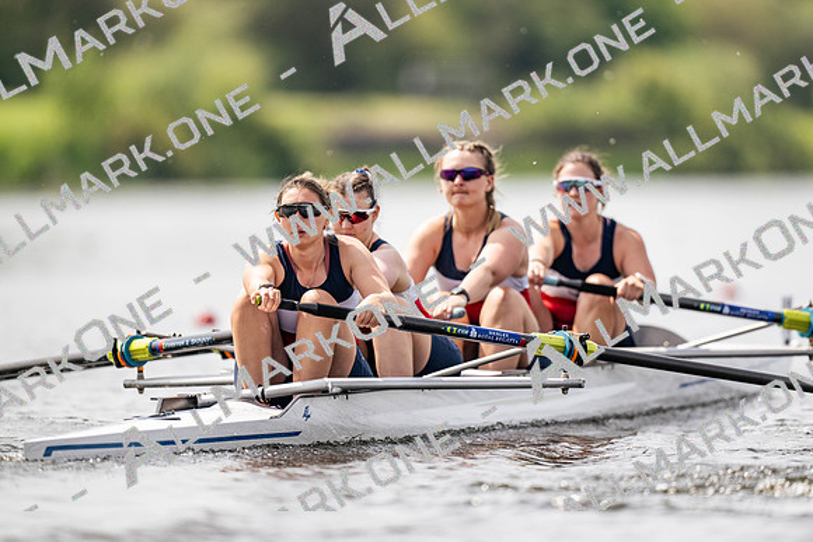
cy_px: 271
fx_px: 13553
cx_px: 406
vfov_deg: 2.3
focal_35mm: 600
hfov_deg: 3.4
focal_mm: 600
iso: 320
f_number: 4
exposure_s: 1/2500
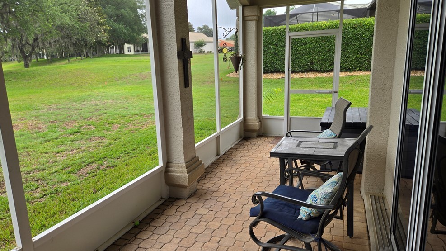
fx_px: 307
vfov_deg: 44.4
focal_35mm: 26
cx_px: 224
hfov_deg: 71.9
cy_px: 131
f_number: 1.8
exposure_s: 1/237
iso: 25
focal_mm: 5.4
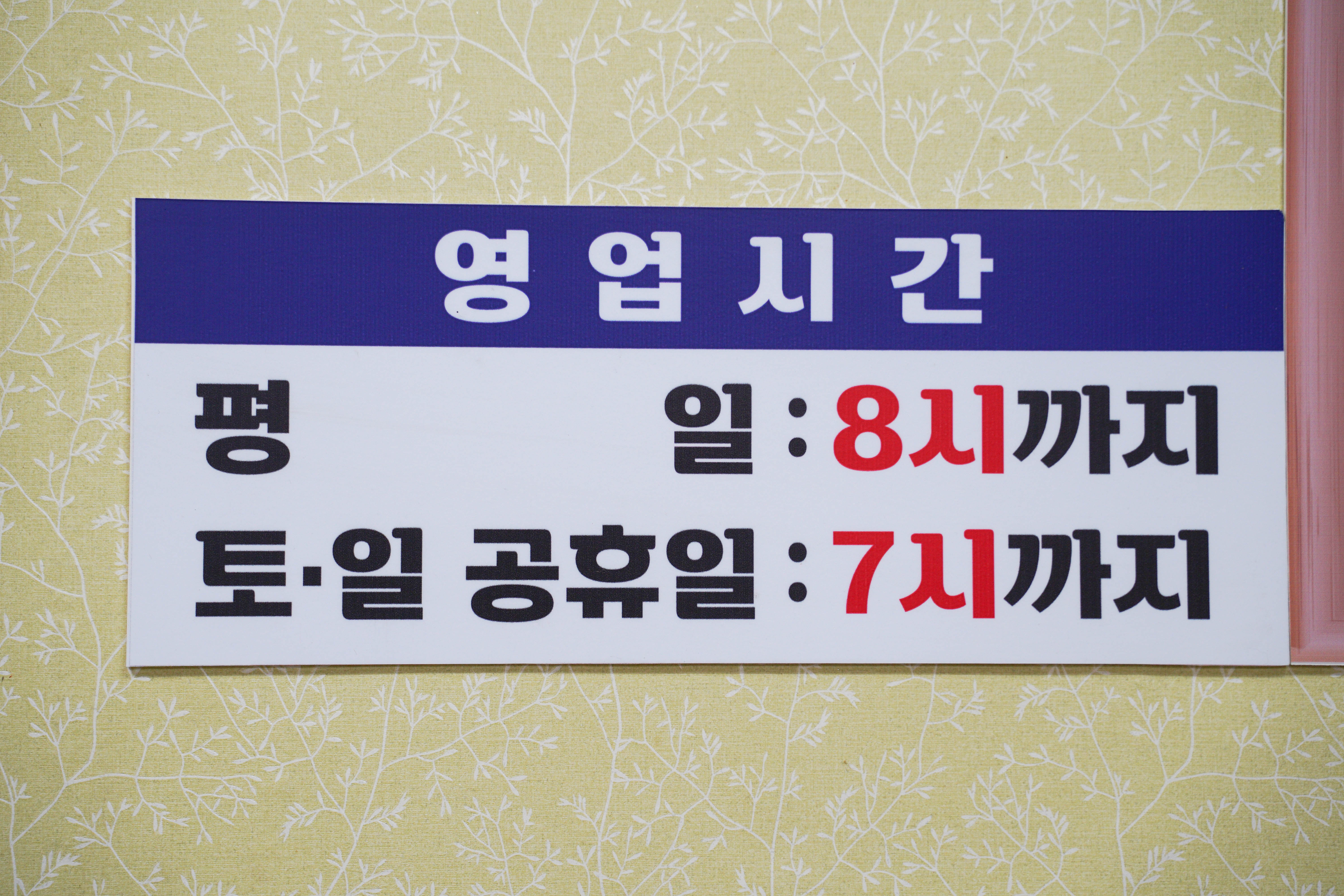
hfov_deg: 27.0
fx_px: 2800
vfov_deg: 18.2
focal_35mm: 75
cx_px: 672
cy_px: 448
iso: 640
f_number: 4.5
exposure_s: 1/125
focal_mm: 75
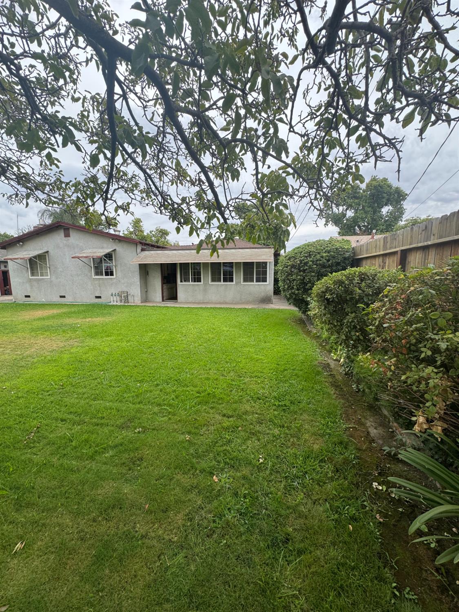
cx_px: 230
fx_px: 248
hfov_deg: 85.7
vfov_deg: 102.1
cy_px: 306
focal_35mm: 14
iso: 50
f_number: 2.2
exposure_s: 1/652
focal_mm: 2.22
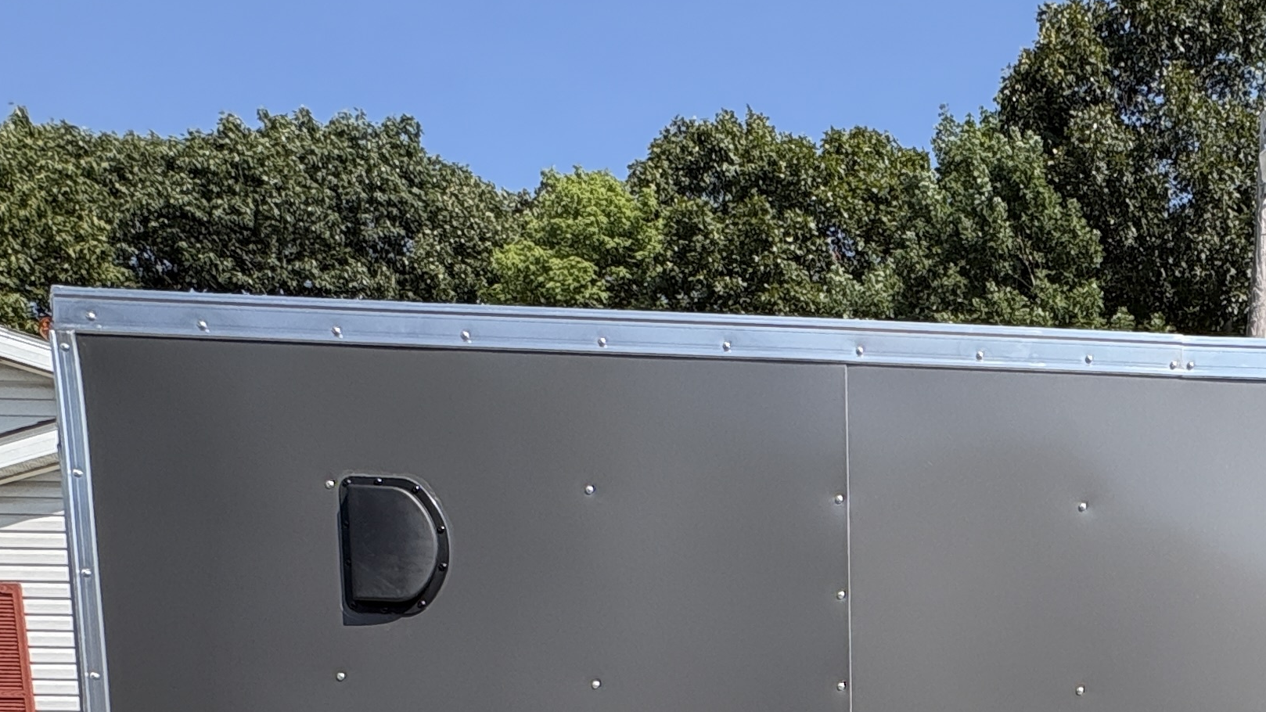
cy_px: 923
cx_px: 1106
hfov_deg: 48.1
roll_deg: -0.4
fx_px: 1276
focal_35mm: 38
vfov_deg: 26.5
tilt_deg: -9.0
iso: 64
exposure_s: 1/1236
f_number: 2.2
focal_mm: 2.22
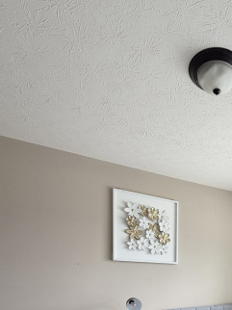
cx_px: 218
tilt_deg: -3.7
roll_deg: +0.4
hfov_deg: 43.2
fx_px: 259
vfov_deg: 52.1
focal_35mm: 29
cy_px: 294
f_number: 2.2
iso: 80
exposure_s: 1/121
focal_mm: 2.22
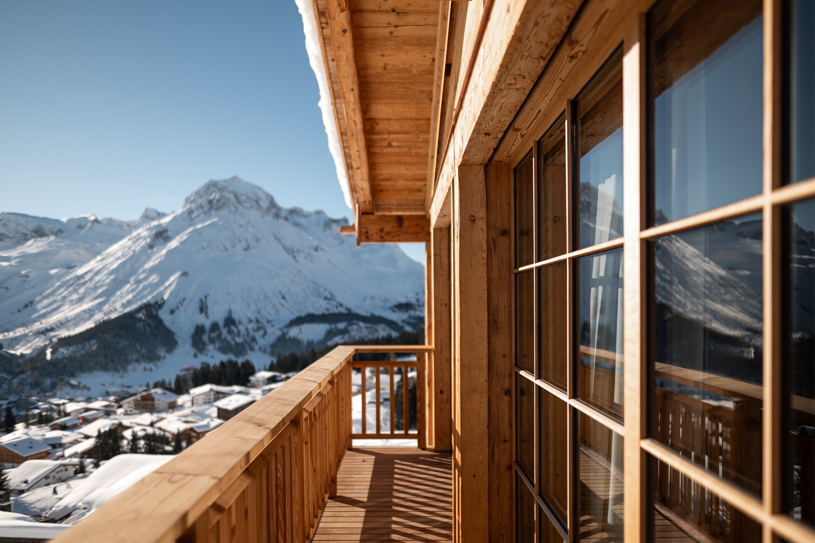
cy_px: 272
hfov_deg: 73.8
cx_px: 408
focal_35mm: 24
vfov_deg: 53.1
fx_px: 543
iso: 50
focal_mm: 24
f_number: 1.4
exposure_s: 1/4000
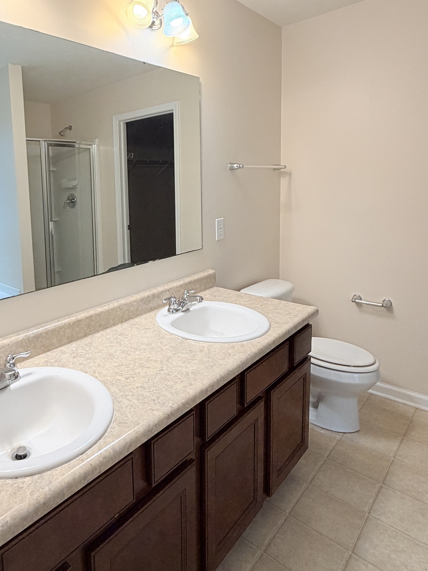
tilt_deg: -6.1
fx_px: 379
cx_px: 107
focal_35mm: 23
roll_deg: +2.0
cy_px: 228
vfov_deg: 73.1
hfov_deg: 56.0
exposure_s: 1/120
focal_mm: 2.22
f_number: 2.2
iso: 125
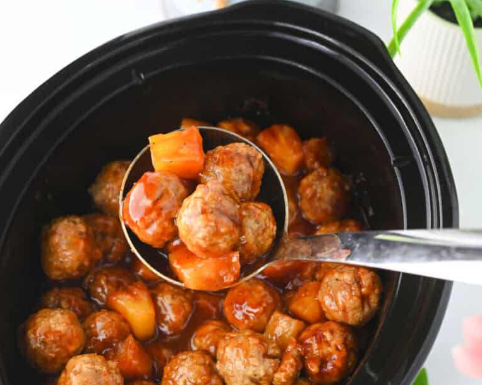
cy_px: 222
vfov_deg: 21.5
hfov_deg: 26.8
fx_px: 1013
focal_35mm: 71
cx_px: 241
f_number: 5
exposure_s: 1/160
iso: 1100
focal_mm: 50
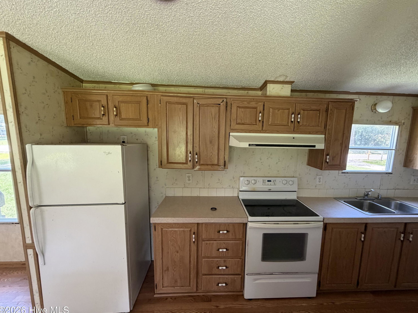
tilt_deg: -7.4
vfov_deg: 81.8
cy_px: 158
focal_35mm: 15
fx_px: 181
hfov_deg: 98.1
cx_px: 221
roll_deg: -1.4
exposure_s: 1/109
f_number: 2.2
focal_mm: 2.22
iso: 320
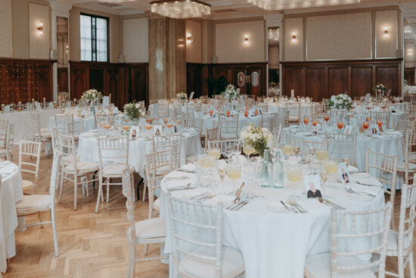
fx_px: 381
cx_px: 208
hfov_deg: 57.2
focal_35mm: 33
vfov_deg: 40.0
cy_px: 139
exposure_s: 1/160
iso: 320
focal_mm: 33
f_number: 2.8
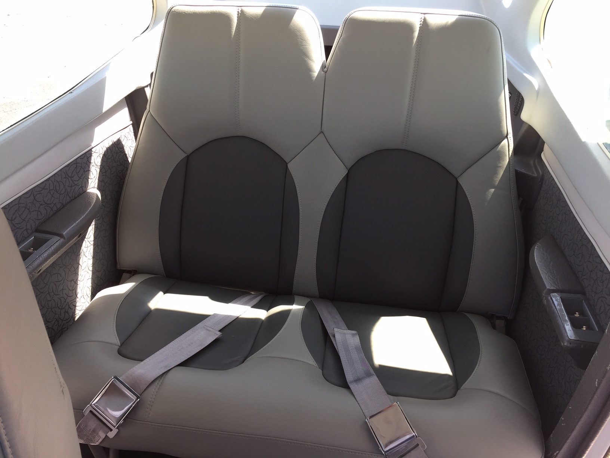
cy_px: 229
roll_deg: -0.7
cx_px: 305
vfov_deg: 48.2
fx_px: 511
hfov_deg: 61.7
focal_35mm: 29
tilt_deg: -38.5
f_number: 2.2
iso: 32
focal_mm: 4.15
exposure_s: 1/120
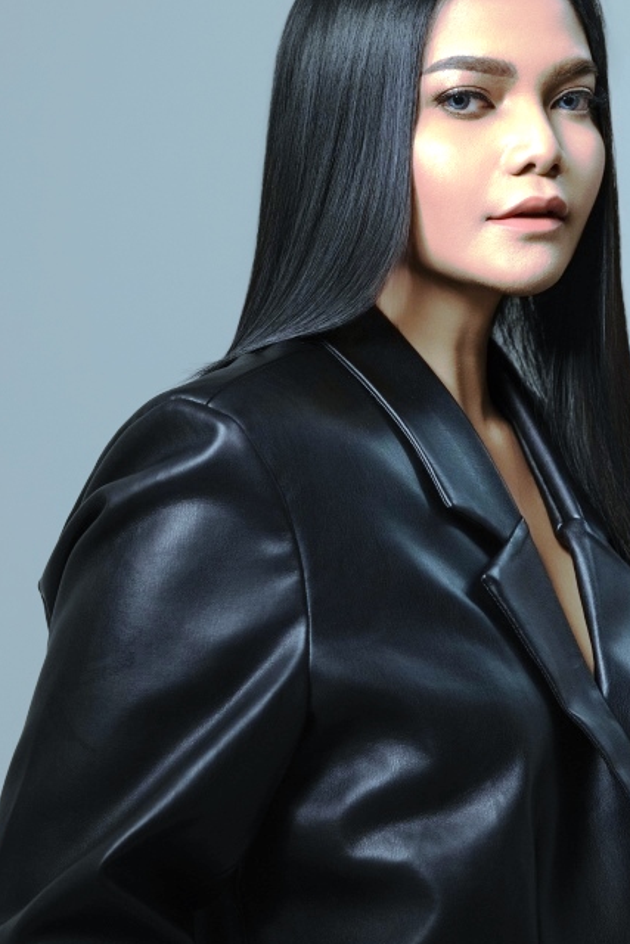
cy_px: 445
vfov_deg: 18.3
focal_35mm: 112
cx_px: 324
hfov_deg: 12.2
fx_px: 2938
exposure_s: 1/125
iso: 1600
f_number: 4
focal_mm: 70
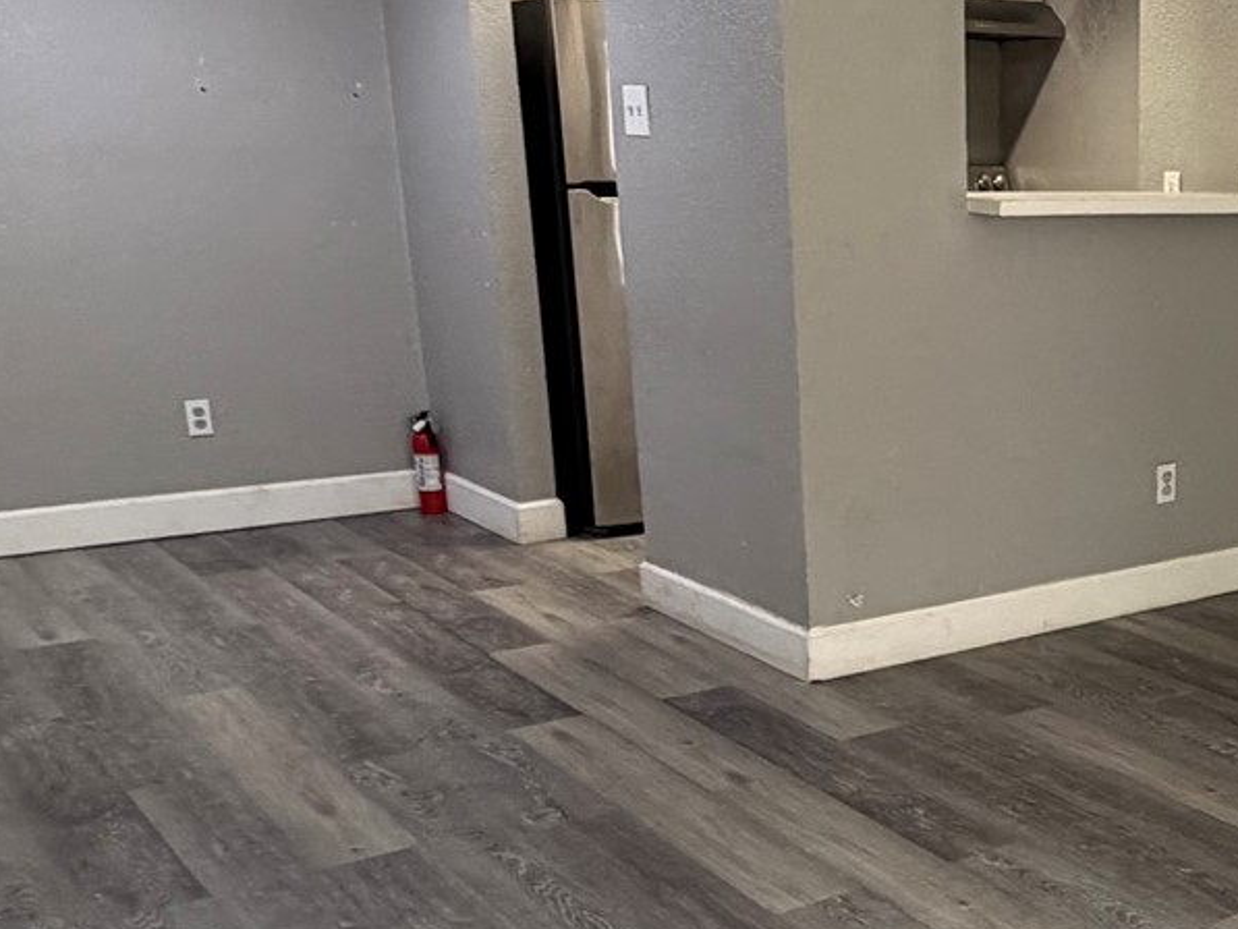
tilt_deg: -17.0
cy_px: 657
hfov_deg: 36.0
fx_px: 1717
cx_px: 1217
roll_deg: -0.8
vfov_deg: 29.9
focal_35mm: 48
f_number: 2.2
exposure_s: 1/120
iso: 250
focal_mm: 2.22
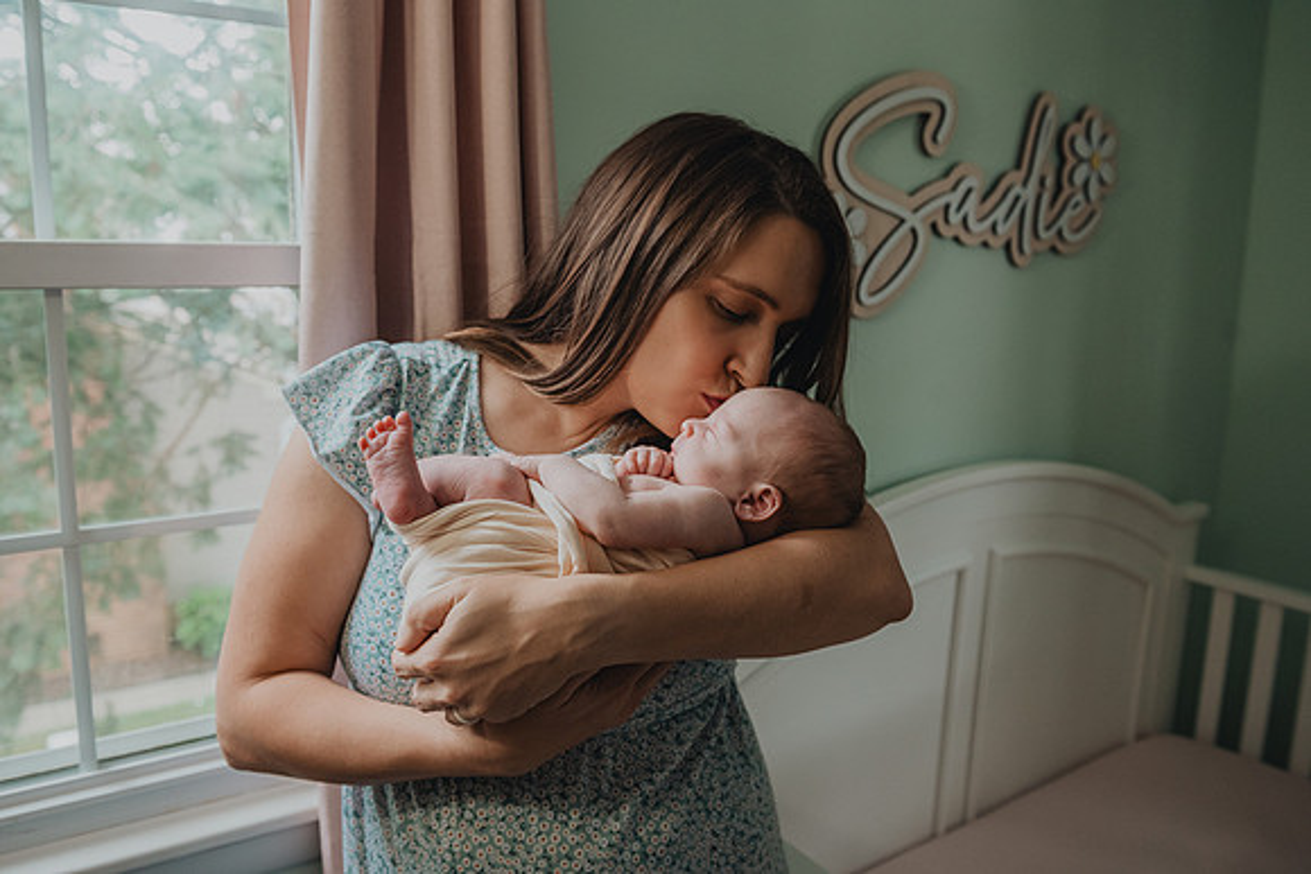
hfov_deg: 64.3
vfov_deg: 45.5
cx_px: 633
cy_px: 422
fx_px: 1043
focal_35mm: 29
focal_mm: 27
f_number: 4
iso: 1250
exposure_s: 1/125
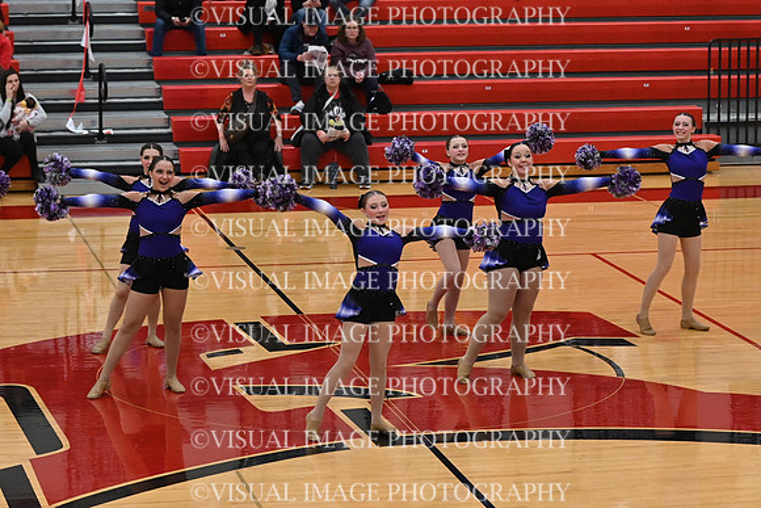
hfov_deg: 16.6
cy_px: 254
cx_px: 380
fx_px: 2601
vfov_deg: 11.2
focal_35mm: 123
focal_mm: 82
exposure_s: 1/400
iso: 6400
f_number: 4
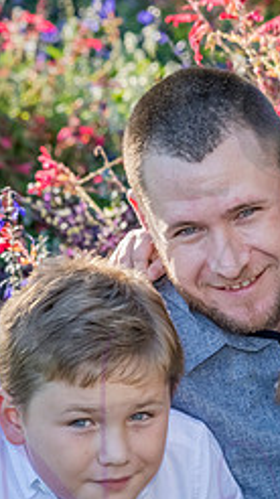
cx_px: 308
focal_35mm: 277
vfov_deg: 7.8
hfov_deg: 4.4
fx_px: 3664
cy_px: 360
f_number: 8
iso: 800
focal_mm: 112
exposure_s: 1/320
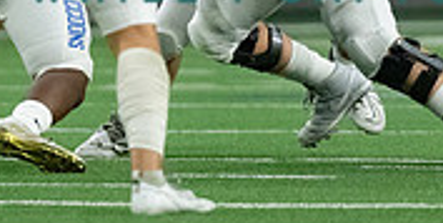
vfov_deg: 1.1
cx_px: -203
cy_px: -58
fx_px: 11414
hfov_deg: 2.2
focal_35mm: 996
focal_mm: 200
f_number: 2.8
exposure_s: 1/1250
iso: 4000
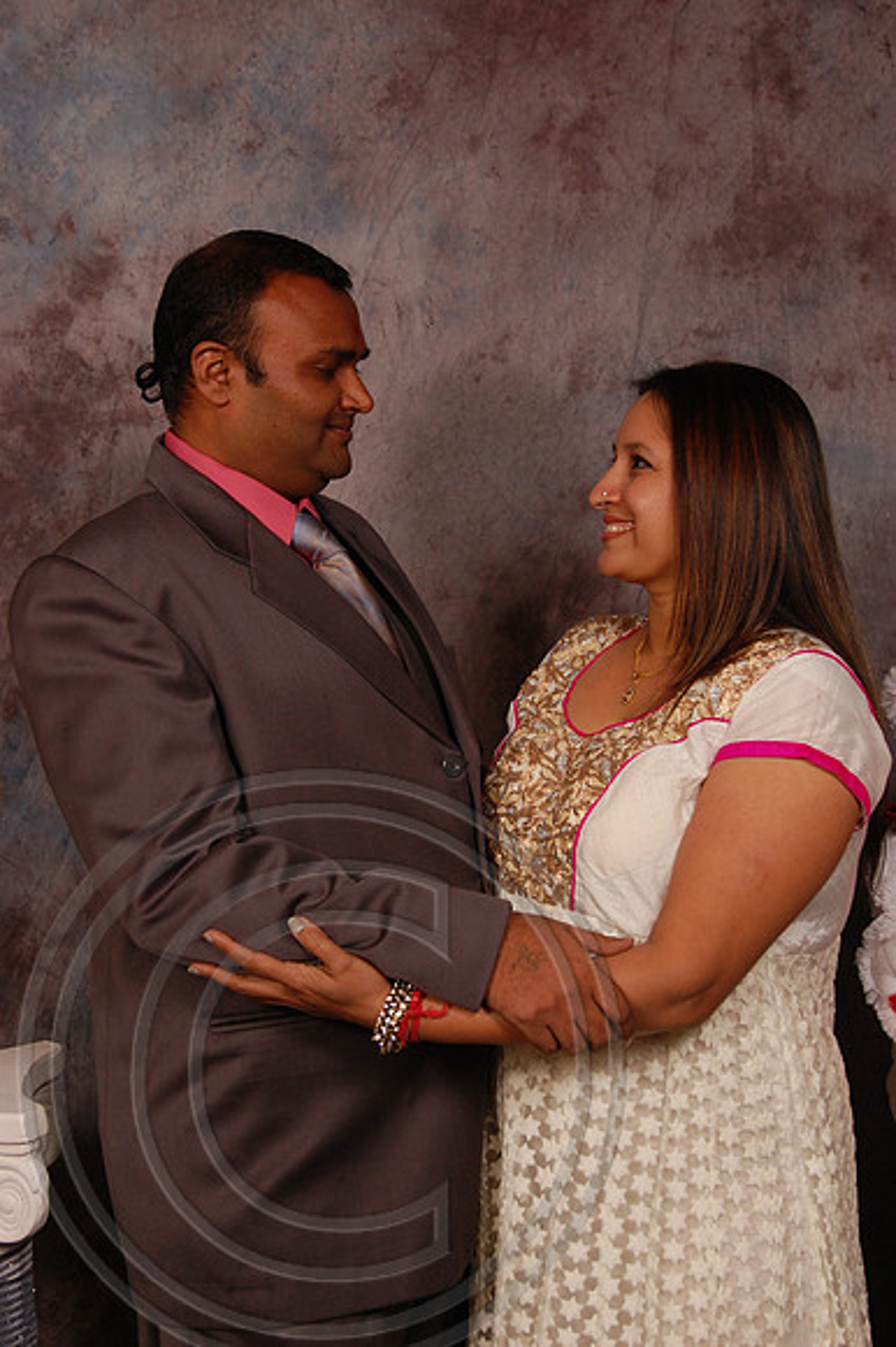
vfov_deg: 37.9
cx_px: 448
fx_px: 1962
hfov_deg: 25.7
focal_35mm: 52
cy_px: 674
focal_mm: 35
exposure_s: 1/200
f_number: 5.6
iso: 400
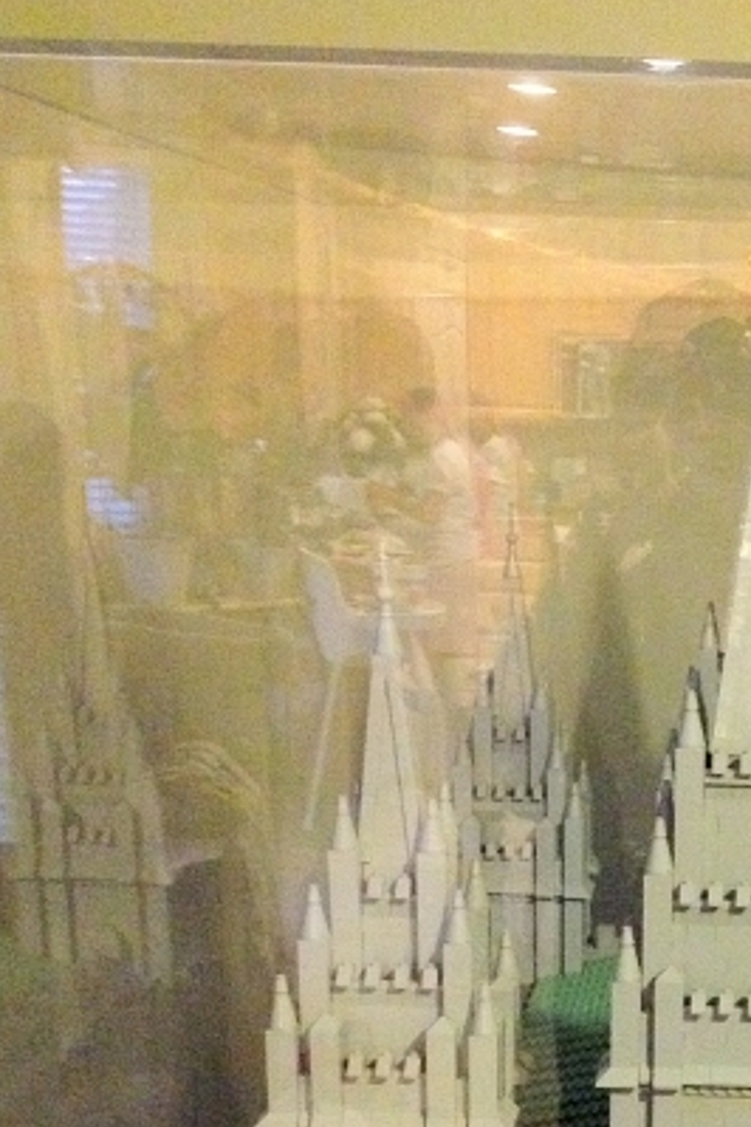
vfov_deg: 26.6
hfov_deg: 18.1
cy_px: 1048
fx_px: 2284
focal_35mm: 73
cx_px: 788
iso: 800
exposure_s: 1/15
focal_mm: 4.28
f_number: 2.4
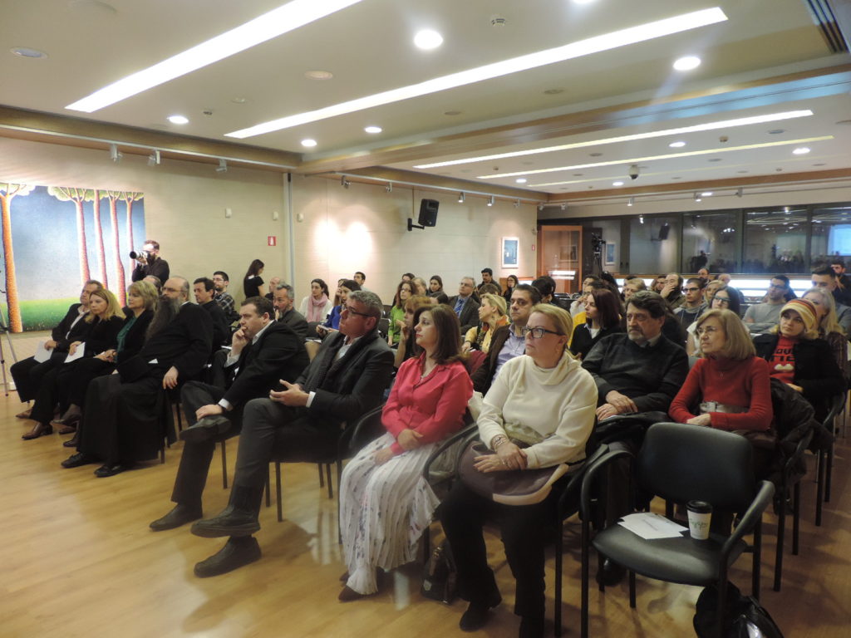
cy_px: 319
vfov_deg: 56.8
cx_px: 426
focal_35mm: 24
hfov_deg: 71.6
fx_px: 590
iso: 400
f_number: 3
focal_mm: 4.3
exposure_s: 1/20
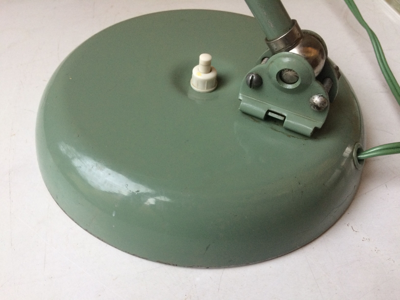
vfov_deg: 48.2
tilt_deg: -47.9
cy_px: 150
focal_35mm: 29
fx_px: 335
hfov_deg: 61.7
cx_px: 200
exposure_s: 1/33
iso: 160
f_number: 2.2
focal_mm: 4.15
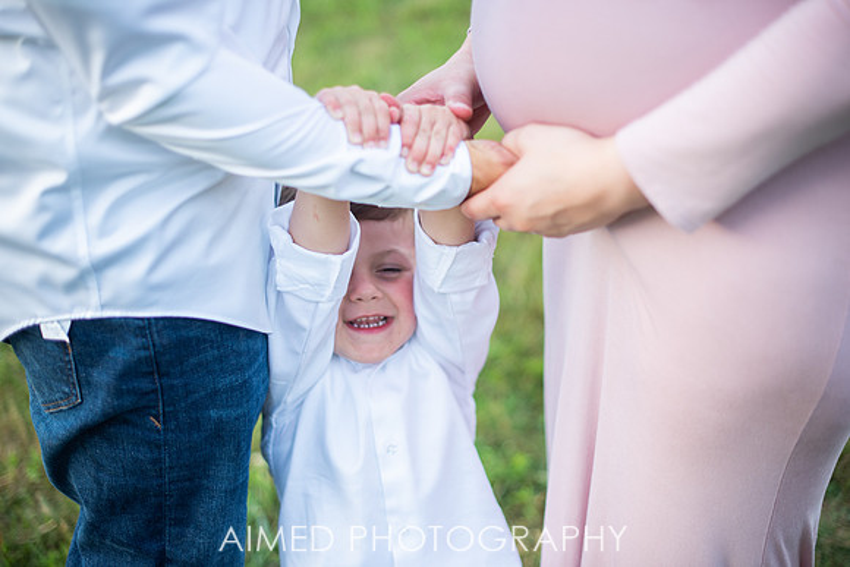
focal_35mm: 50
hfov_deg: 39.6
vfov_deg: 27.0
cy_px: 284
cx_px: 425
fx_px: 1181
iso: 125
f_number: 1.8
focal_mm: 50
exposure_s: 1/320
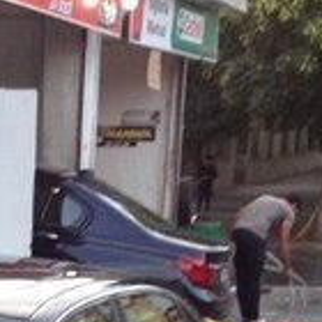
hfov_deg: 11.6
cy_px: 514
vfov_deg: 11.4
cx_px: -126
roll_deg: +2.1
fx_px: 1537
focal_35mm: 146
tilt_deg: -12.5
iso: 80
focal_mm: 4.28
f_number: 2.4
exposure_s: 1/120
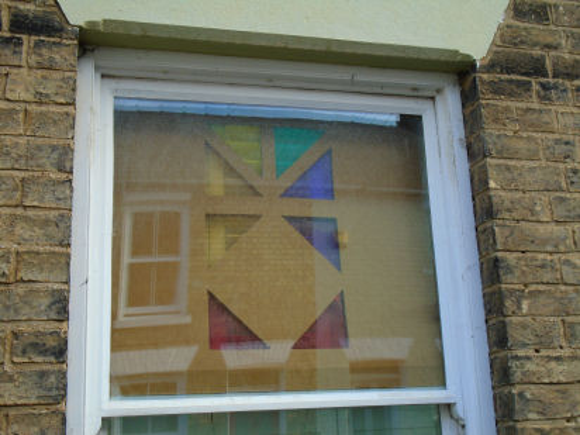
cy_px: 218
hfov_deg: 38.9
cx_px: 290
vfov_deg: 29.7
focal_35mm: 49
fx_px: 821
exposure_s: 1/125
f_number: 4.5
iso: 100
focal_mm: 8.7
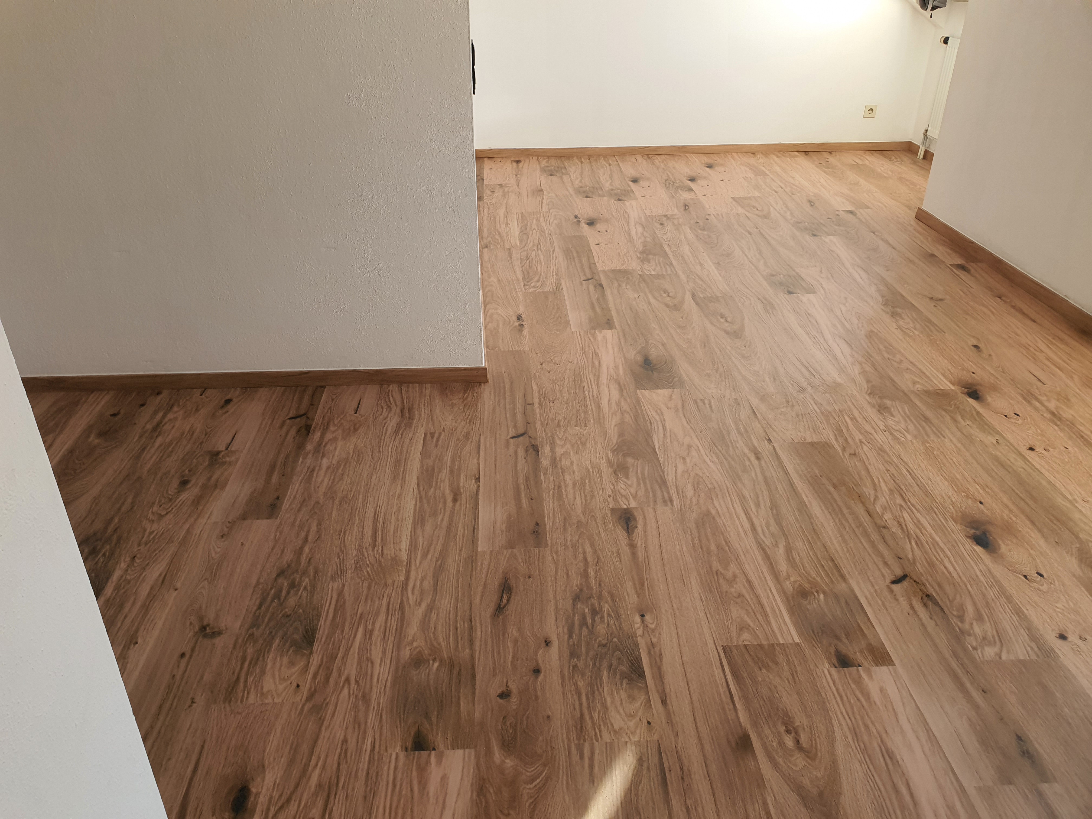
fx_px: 820
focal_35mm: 26
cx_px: 546
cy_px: 410
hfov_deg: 67.3
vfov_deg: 53.1
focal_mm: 4.3
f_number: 2.4
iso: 100
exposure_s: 1/100
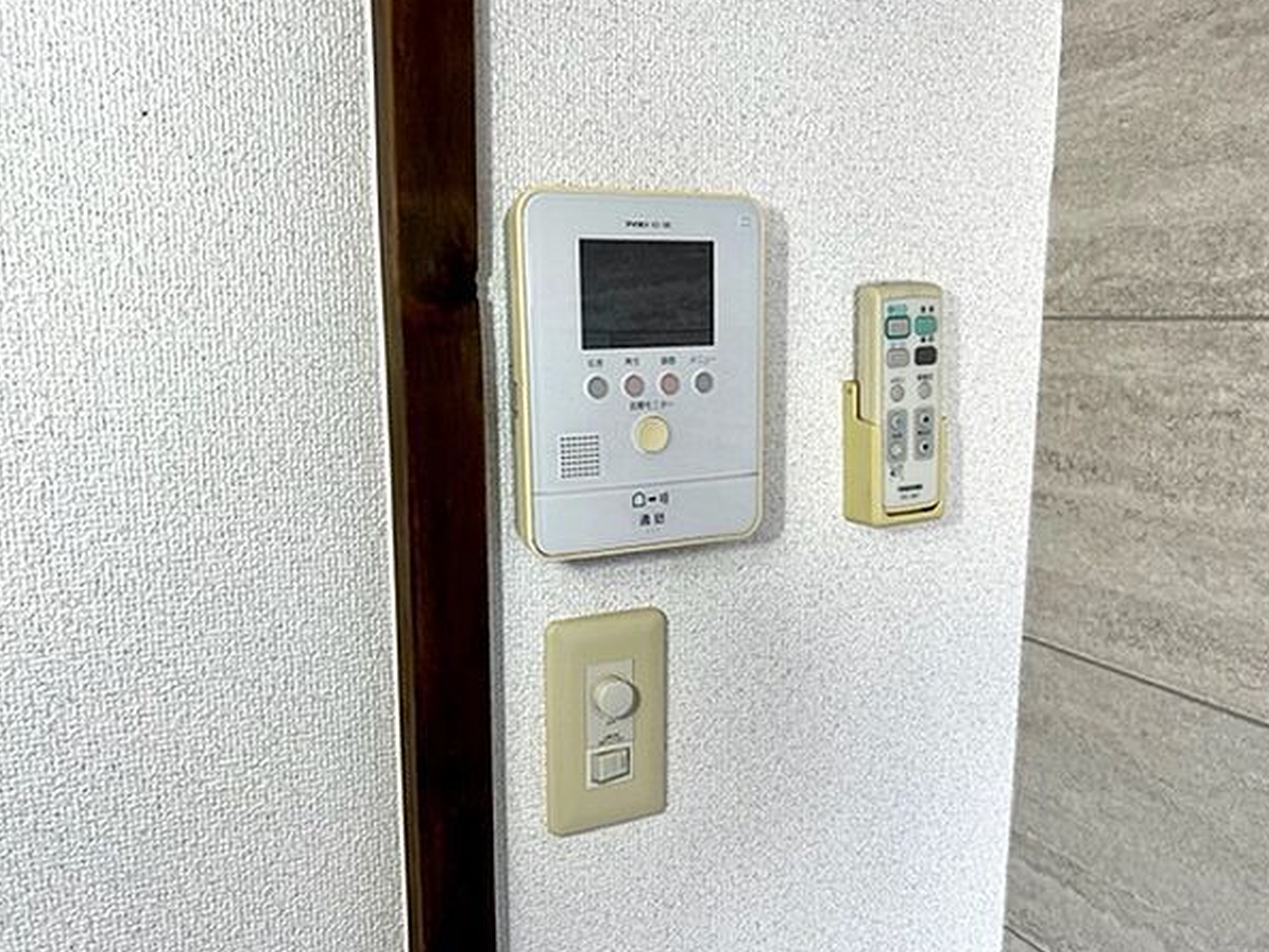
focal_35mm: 28
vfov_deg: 49.8
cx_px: 632
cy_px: 482
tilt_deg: -8.5
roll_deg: +0.3
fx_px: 1027
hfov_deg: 63.4
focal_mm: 5.7
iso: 40
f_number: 1.5
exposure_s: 1/121
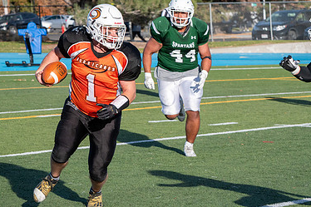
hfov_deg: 9.5
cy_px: 100
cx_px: 146
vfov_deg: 6.3
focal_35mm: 217
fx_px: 1874
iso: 1600
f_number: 6.3
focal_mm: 125
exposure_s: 1/3200
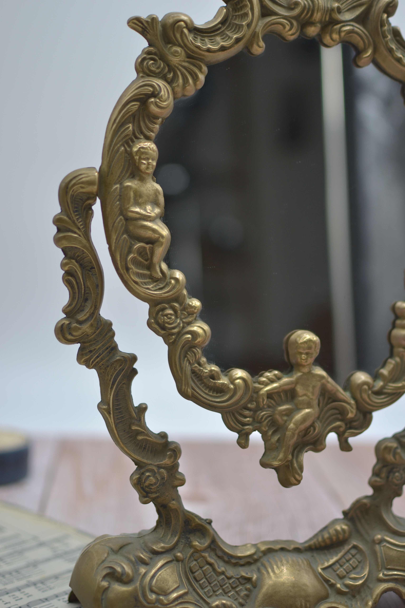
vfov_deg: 37.9
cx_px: 202
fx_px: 886
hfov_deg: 25.8
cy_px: 304
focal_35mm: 52
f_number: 1.8
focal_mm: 35
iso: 100
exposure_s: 1/500
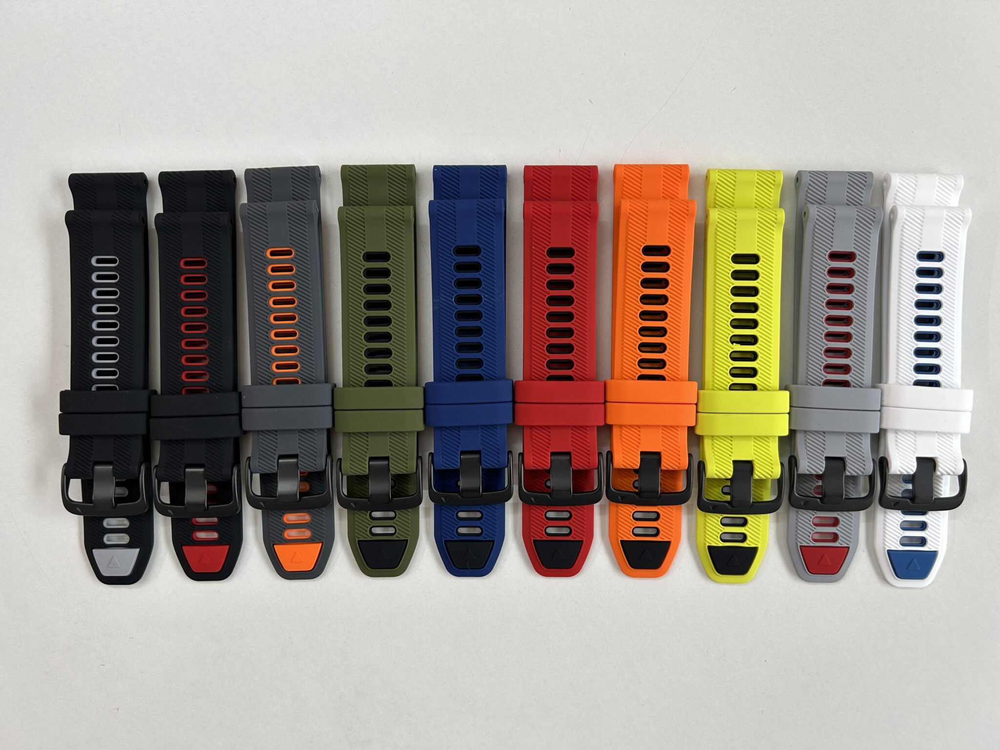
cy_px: 375
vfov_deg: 53.1
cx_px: 500
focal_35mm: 26
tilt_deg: -89.1
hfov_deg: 67.3
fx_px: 751
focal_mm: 5.7
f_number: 1.5
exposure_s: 1/100
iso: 40
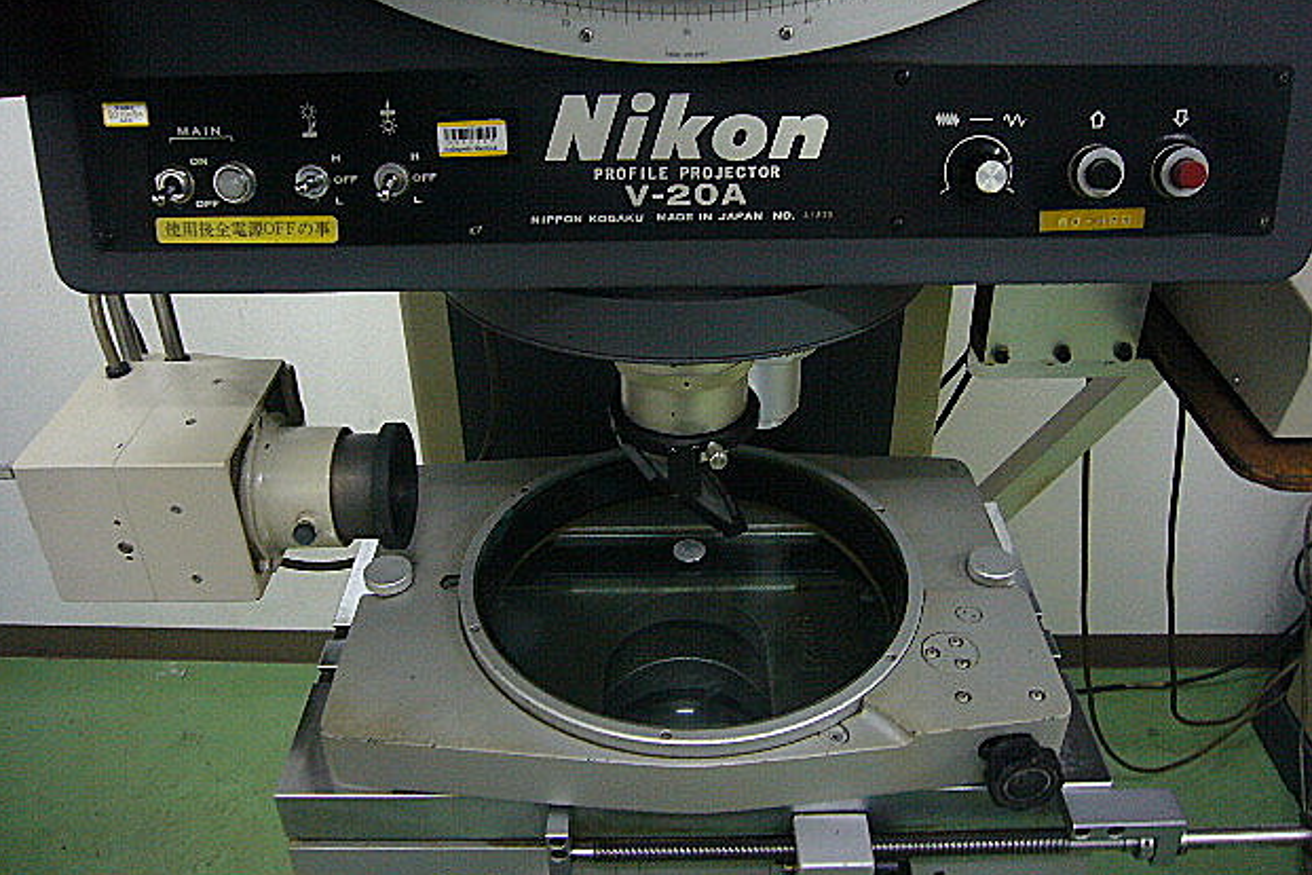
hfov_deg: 61.9
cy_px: 410
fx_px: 1093
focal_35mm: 30
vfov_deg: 43.6
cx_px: 670
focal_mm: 4.6
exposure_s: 1/8
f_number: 2.8
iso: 200
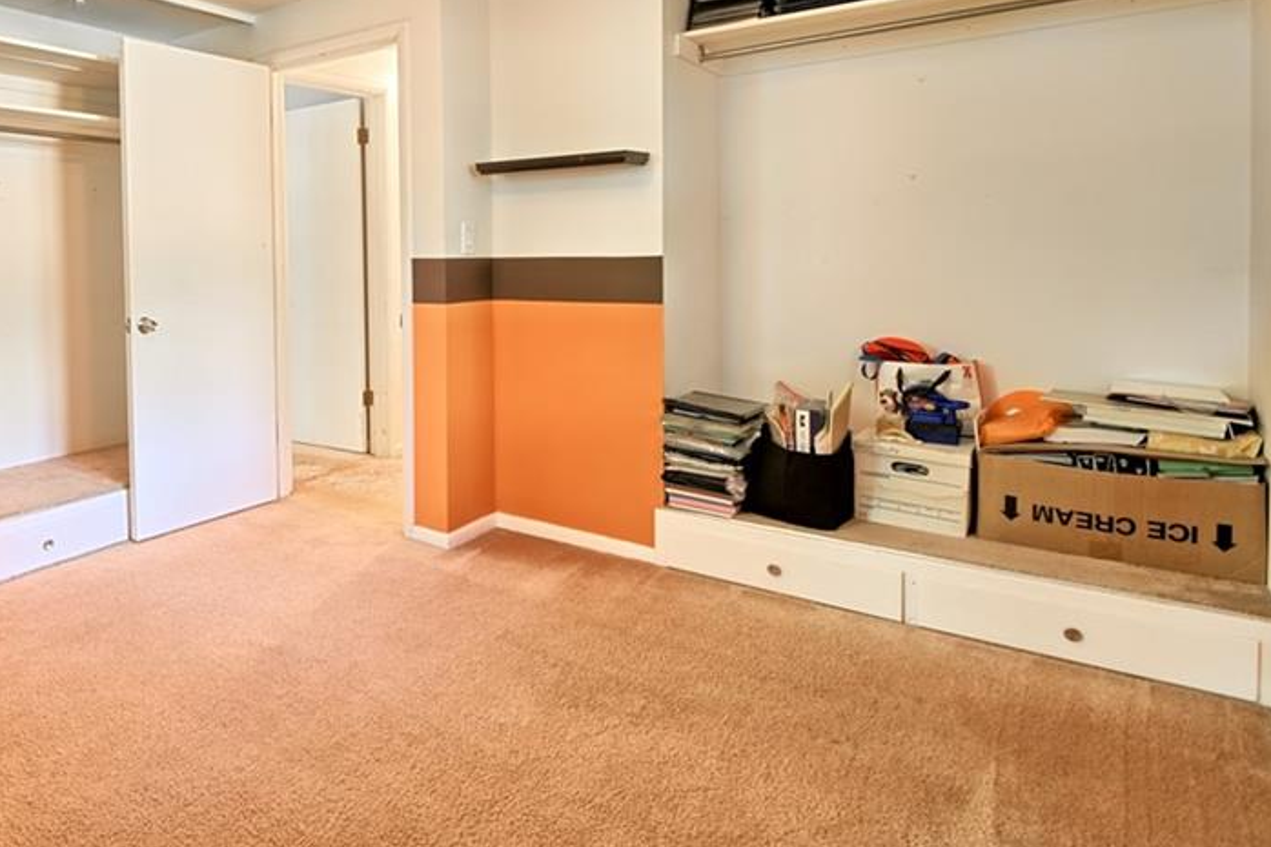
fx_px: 776
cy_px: 288
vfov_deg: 56.1
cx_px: 344
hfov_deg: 73.9
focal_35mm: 22
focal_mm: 10
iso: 100
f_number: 8
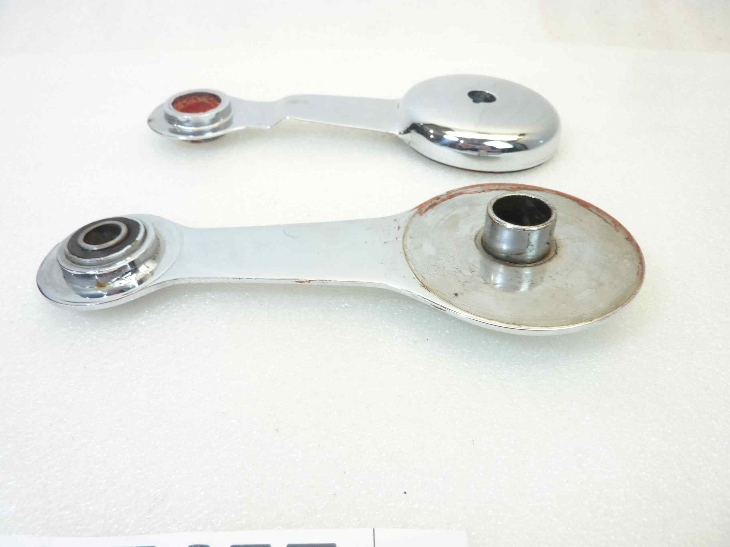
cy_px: 274
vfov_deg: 54.9
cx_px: 365
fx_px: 527
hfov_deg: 69.4
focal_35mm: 25
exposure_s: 1/25
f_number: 3.3
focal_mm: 4.1
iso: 80
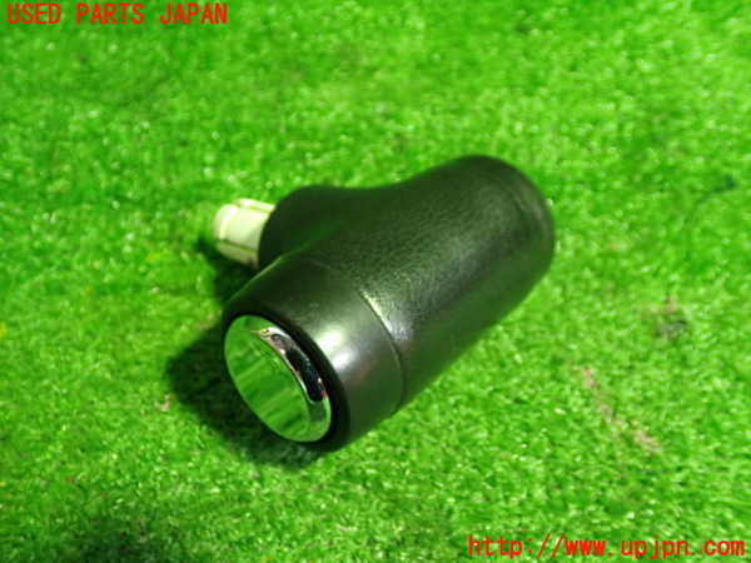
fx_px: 781
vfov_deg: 39.7
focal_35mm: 36
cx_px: 376
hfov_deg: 51.4
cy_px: 282
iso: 640
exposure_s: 1/40
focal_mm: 6.37
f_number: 2.5
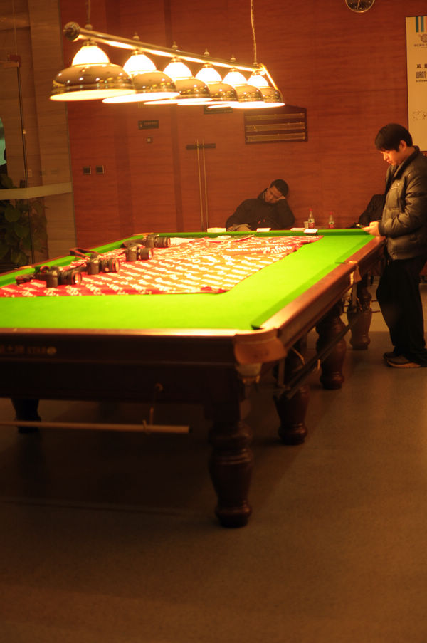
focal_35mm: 52
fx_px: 936
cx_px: 214
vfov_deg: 37.9
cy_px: 322
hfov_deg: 25.7
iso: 200
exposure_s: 1/20
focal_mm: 35
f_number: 1.8
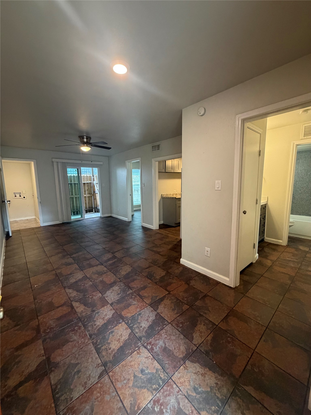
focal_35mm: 14
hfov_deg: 85.7
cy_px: 208
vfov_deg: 102.1
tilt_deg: -7.9
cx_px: 156
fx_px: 168
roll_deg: -0.4
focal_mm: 2.22
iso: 400
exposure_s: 1/60
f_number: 2.2
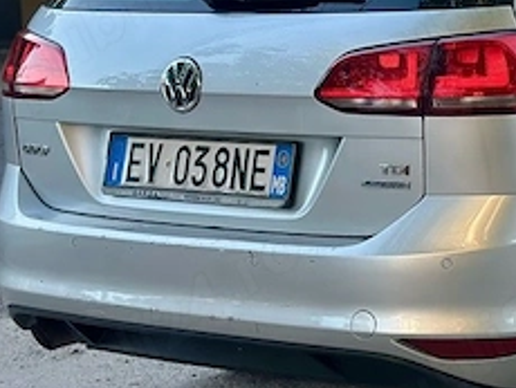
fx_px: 1865
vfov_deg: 11.8
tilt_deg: -2.5
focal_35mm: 125
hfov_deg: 15.3
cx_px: 592
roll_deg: +2.5
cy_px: 0
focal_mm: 6.86
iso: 80
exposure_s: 1/555
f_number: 1.78
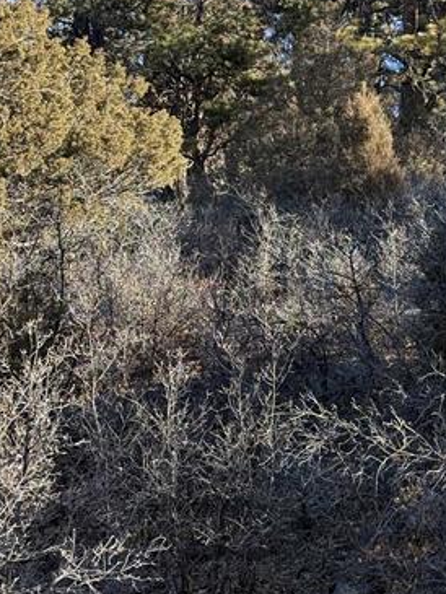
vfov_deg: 19.3
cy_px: 132
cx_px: 360
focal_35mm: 101
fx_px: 1734
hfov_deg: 14.6
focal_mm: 6.76
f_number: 1.78
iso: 80
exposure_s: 1/1070
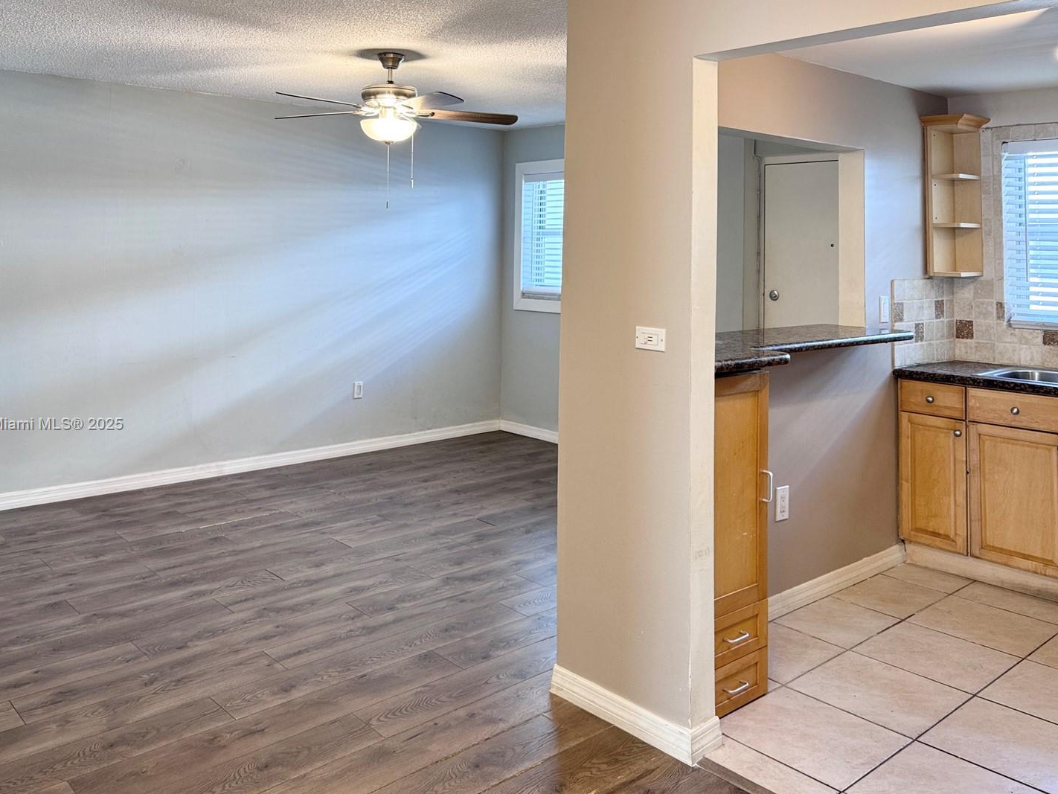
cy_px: 425
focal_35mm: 27
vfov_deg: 51.3
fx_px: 825
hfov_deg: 65.2
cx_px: 480
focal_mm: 6.76
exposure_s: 1/60
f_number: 1.78
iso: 125
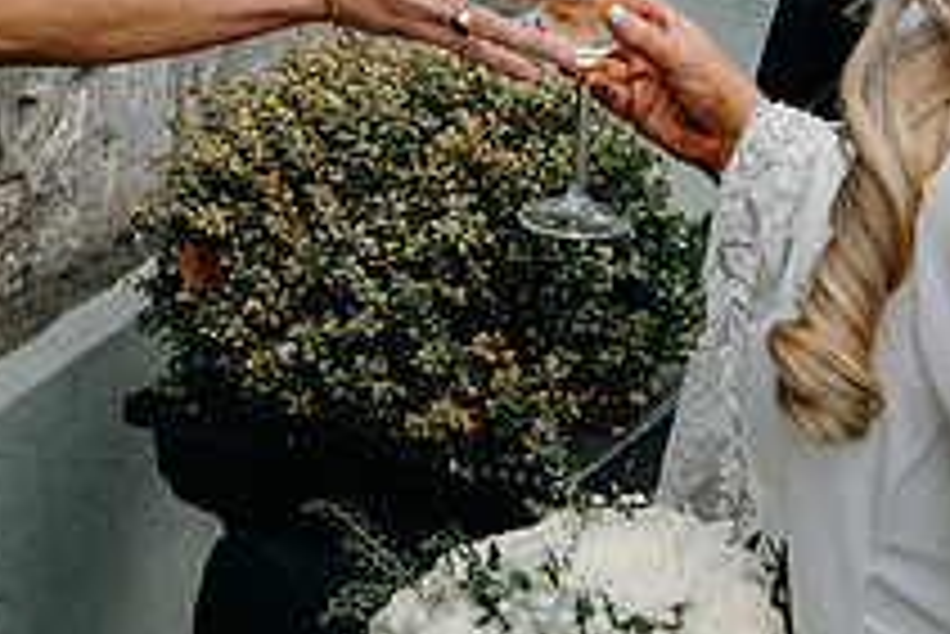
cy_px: -110
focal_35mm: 99
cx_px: 333
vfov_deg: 13.5
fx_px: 2614
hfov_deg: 20.5
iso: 125
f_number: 3.5
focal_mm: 24
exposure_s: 1/250
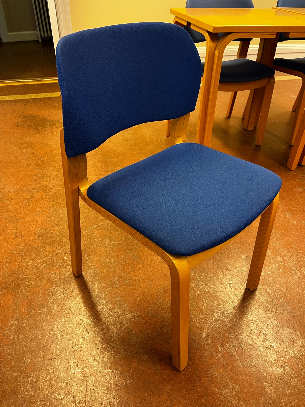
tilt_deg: -37.9
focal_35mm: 26
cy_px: 204
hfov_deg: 53.0
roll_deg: -0.5
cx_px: 152
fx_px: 306
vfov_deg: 67.3
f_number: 1.6
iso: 100
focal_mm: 5.1
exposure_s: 1/50
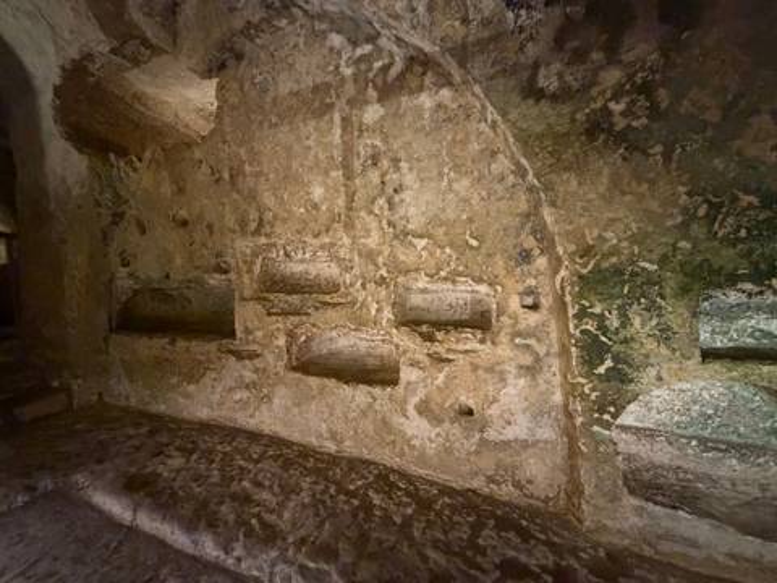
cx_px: 388
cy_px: 292
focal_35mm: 14
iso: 1600
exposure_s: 1/33
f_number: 2.2
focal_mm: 2.22
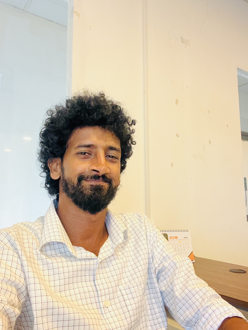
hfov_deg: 46.8
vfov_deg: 60.0
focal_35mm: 30
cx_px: 124
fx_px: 287
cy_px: 165
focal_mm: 2.71
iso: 400
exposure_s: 1/25
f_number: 2.2
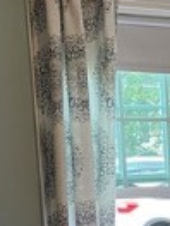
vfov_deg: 12.5
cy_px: 334
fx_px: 989
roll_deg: +0.5
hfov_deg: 8.8
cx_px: 417
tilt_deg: -11.3
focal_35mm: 151
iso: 80
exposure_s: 1/60
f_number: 1.6
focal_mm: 4.2
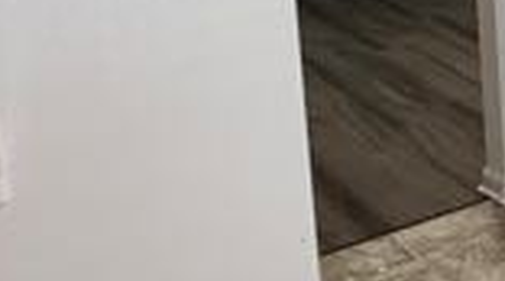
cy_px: -147
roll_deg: +0.2
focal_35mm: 82
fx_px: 1096
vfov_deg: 13.7
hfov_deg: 19.1
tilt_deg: -7.4
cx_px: 929
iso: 500
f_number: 2.2
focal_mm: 2.22
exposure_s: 1/60
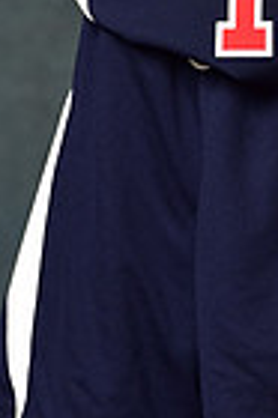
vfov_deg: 4.4
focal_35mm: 464
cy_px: -433
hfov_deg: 3.0
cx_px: 291
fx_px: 5388
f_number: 4.5
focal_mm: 112
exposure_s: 1/250
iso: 250
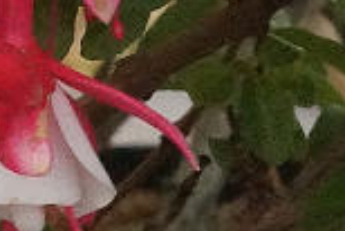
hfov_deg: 1.8
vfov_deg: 1.2
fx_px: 11223
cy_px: -592
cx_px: -495
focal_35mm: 1170
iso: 3200
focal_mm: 100
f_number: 14
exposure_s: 1/100
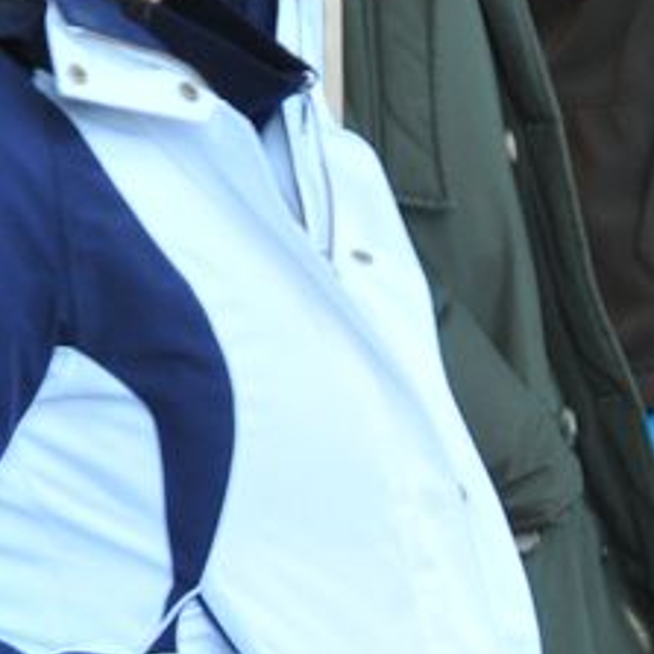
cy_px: 543
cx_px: 509
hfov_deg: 2.1
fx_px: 17613
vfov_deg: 2.1
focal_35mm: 824
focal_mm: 120
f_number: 5.6
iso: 400
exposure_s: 1/40
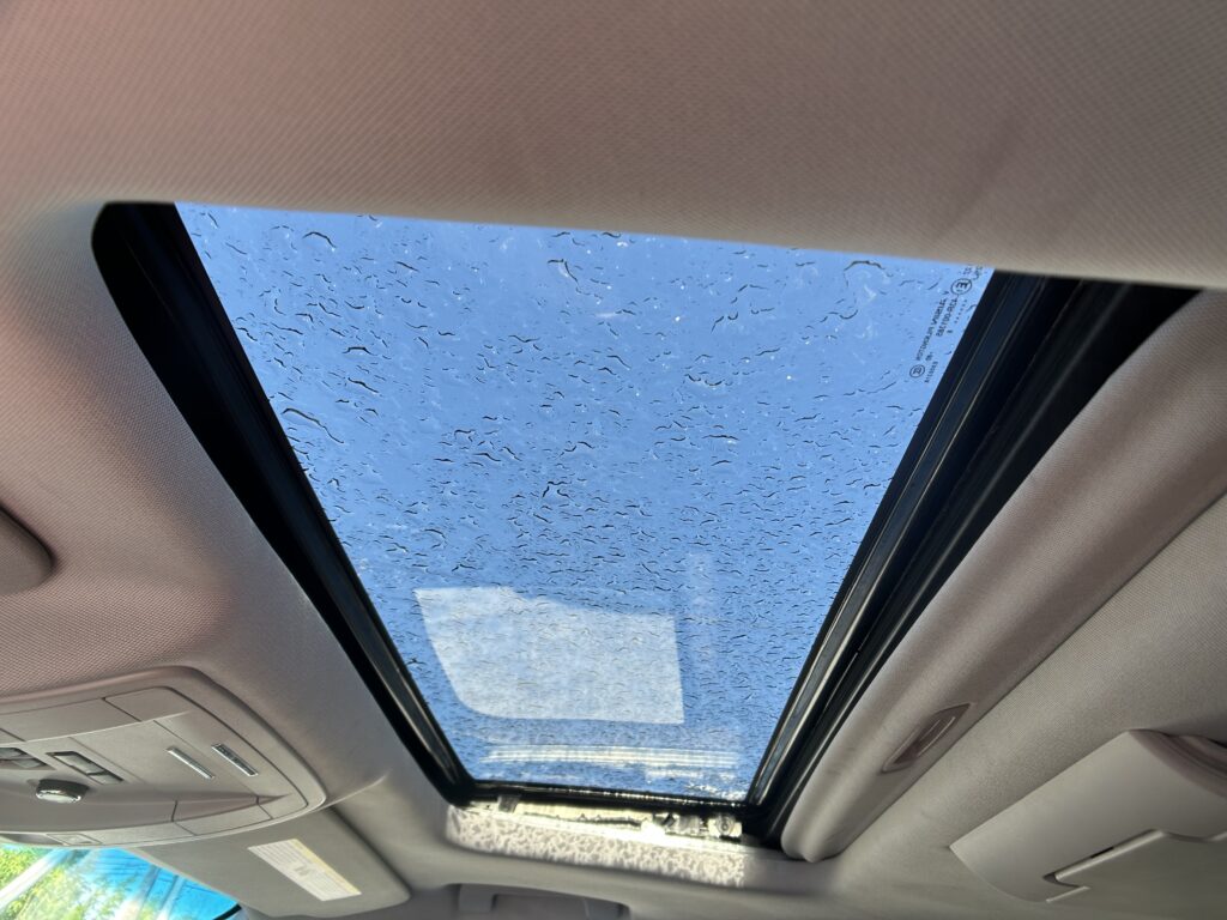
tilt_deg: +39.9
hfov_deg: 67.3
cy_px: 460
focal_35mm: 26
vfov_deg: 53.1
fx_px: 922
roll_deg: -9.2
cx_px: 614
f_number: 1.5
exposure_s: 1/160
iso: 40
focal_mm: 5.7
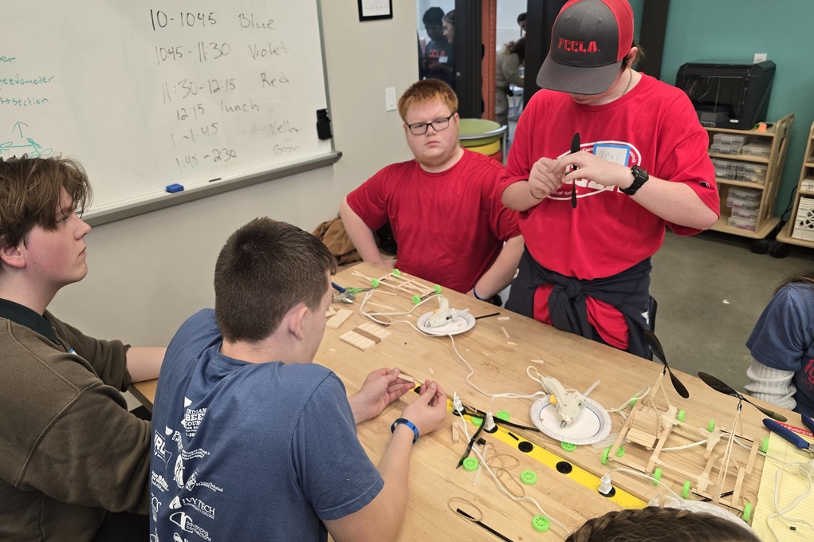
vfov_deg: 53.0
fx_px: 542
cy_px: 246
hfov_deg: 73.8
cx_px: 407
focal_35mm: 24
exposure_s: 1/120
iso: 160
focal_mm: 6.3
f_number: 1.7
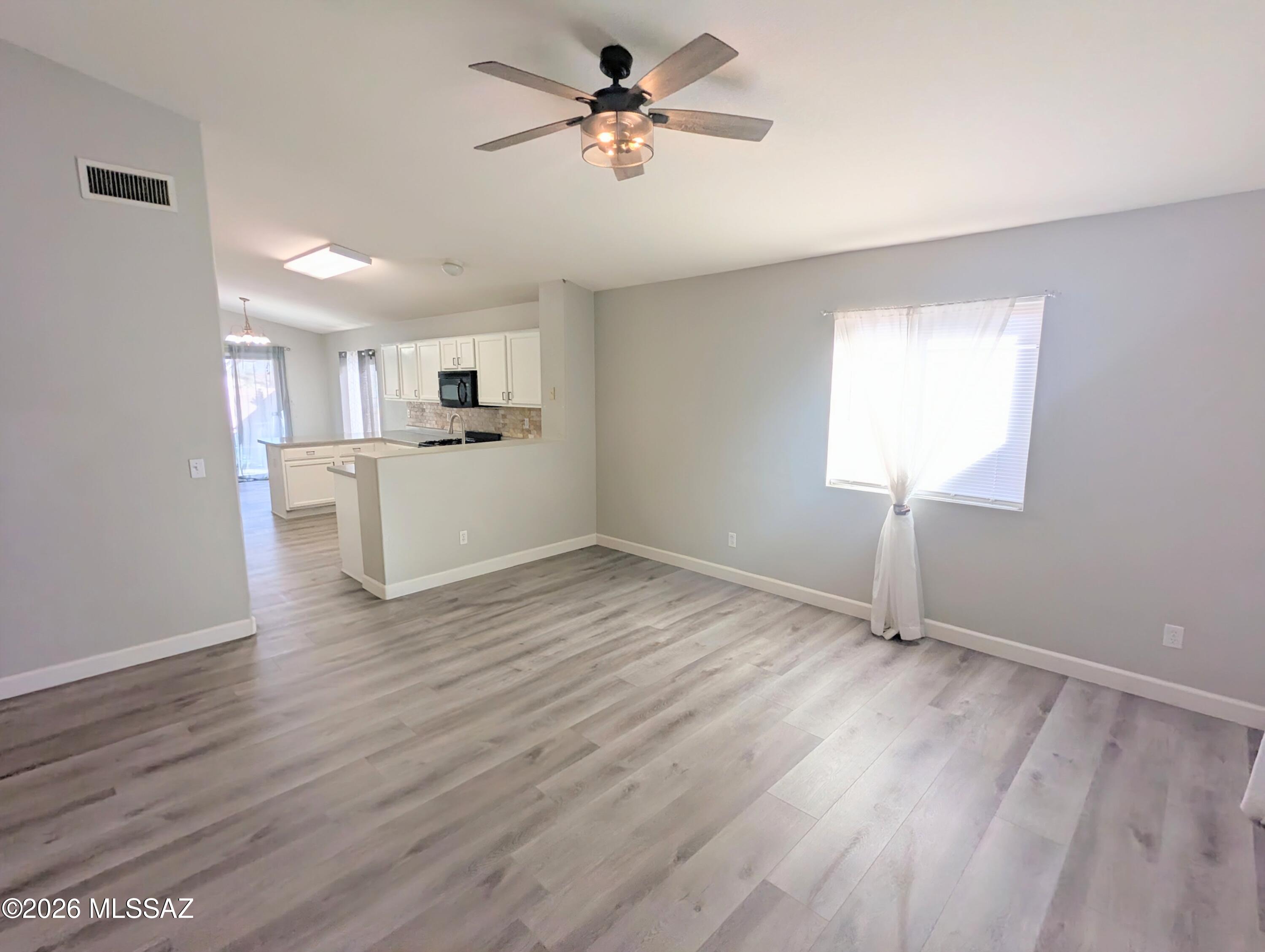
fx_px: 585
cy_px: 476
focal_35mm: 16
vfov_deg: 78.2
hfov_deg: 94.4
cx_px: 632
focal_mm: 2.35
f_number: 2.2
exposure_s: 1/120
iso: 64
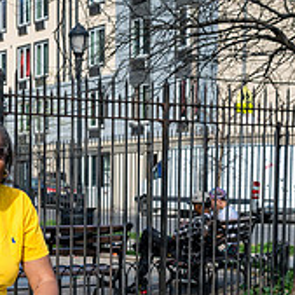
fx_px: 983
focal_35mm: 102
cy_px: 258
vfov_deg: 16.9
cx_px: -24
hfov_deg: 16.6
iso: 200
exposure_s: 1/800
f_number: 4.5
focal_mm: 35
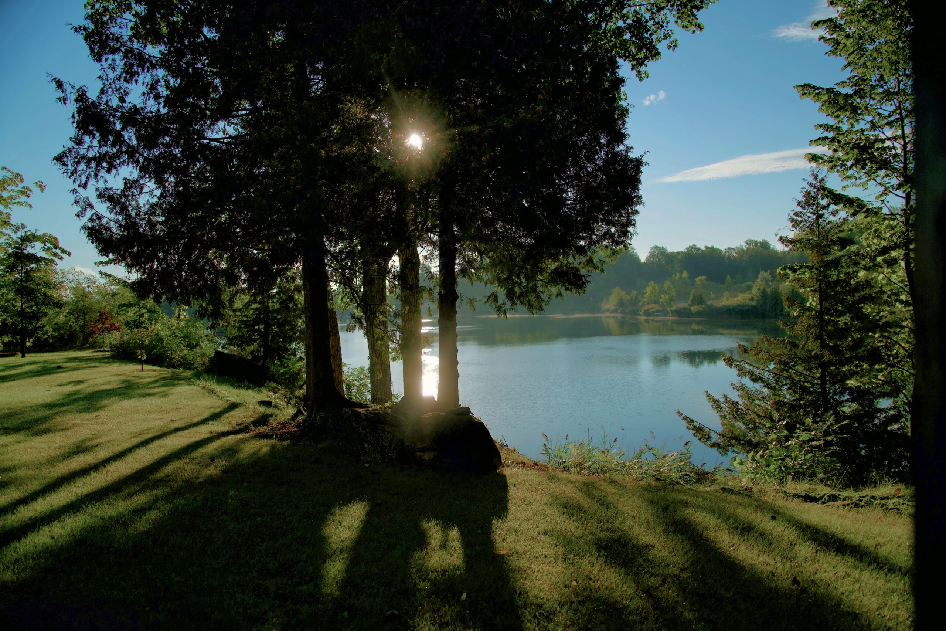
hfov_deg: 65.5
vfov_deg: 46.4
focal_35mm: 28
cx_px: 473
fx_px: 736
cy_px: 316
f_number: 3.5
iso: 100
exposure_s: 1/2000
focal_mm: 28
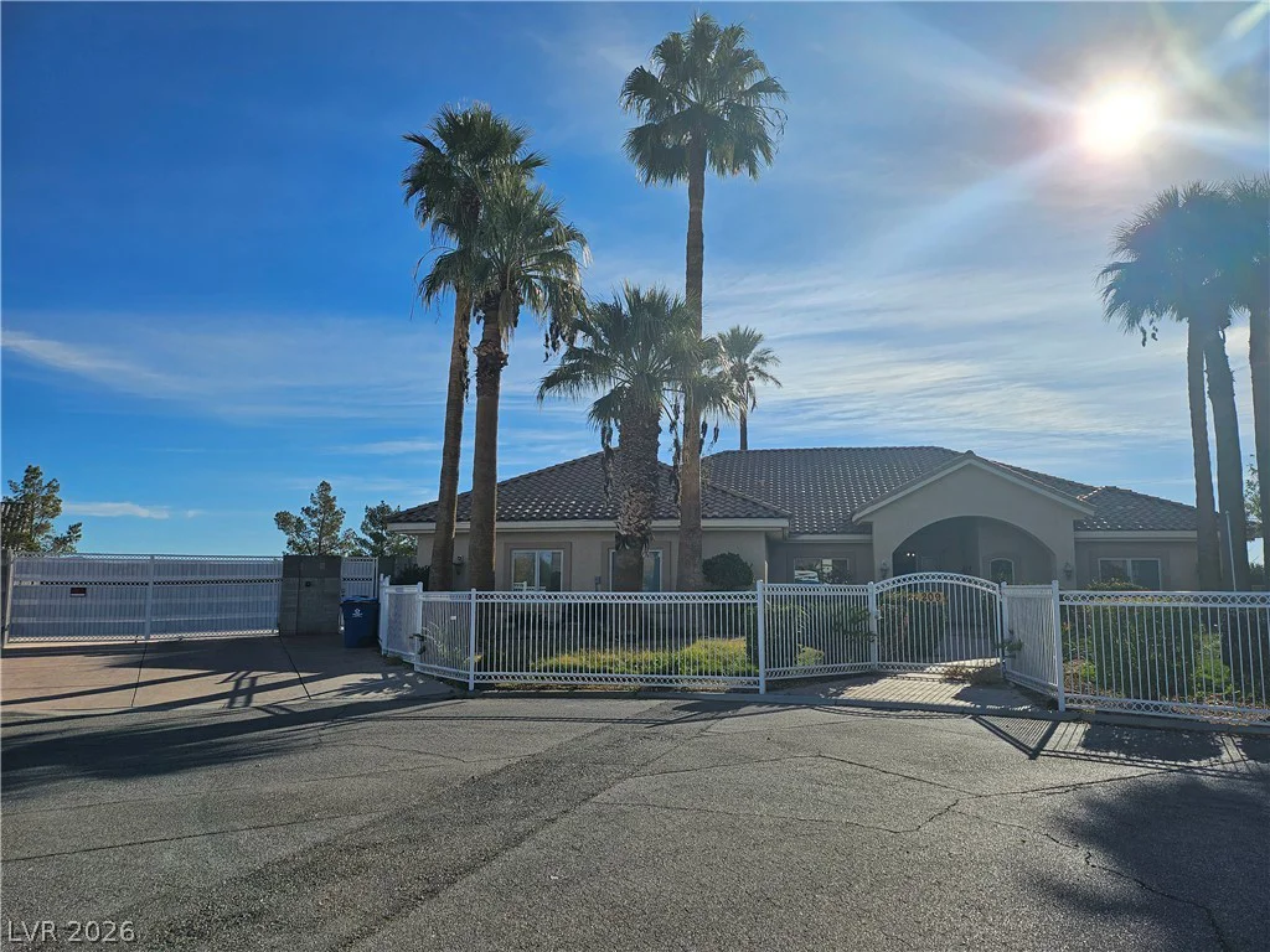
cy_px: 476
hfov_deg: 71.6
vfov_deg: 56.8
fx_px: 881
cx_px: 635
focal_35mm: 24
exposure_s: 1/8696
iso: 50
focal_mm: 5
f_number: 1.8
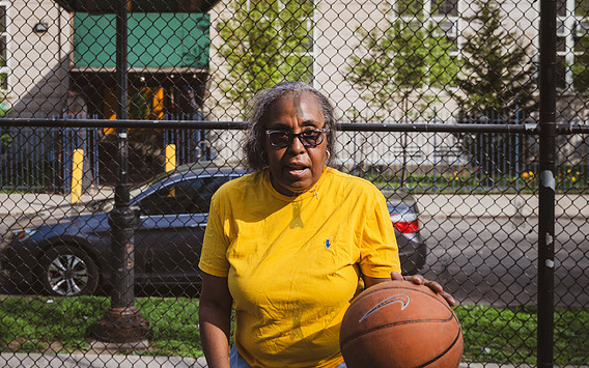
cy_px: 155
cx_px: 184
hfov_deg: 35.8
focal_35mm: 56
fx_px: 899
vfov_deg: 23.1
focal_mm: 39
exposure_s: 1/1000
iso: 200
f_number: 4.5
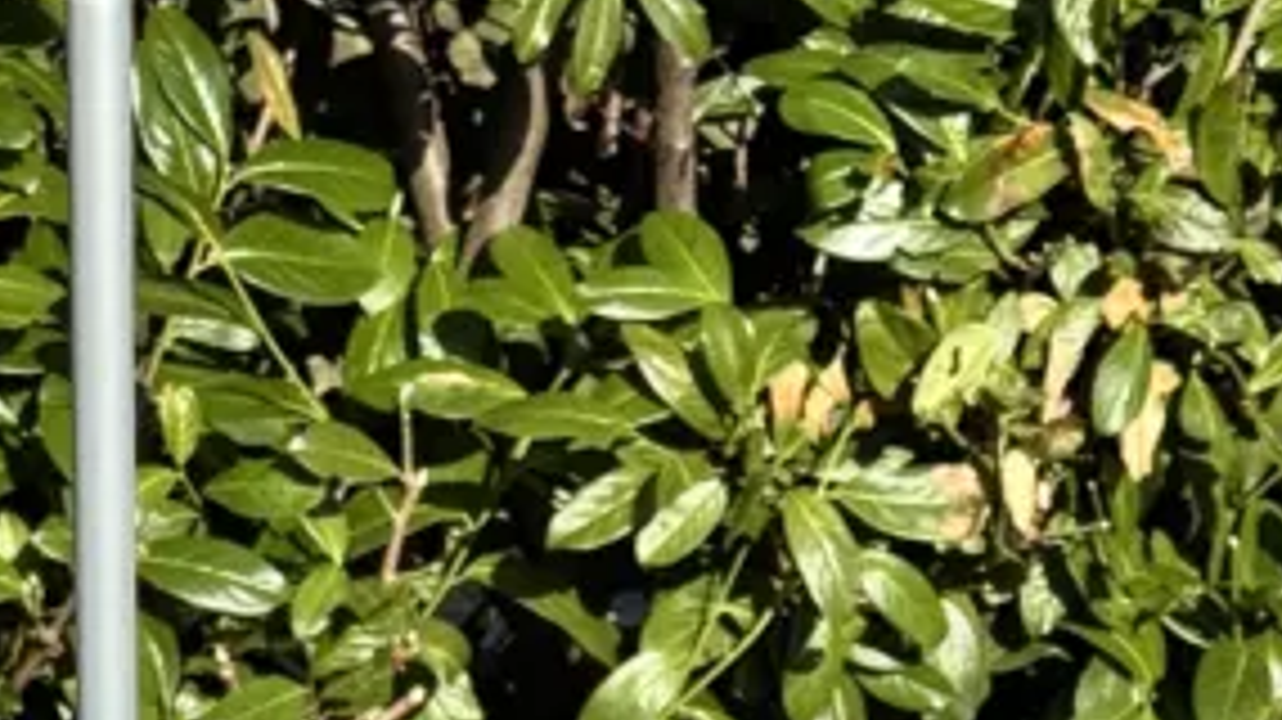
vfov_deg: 6.2
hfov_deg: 11.4
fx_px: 6388
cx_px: 67
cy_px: 1660
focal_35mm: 188
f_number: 1.78
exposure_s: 1/4310
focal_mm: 6.76
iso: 64
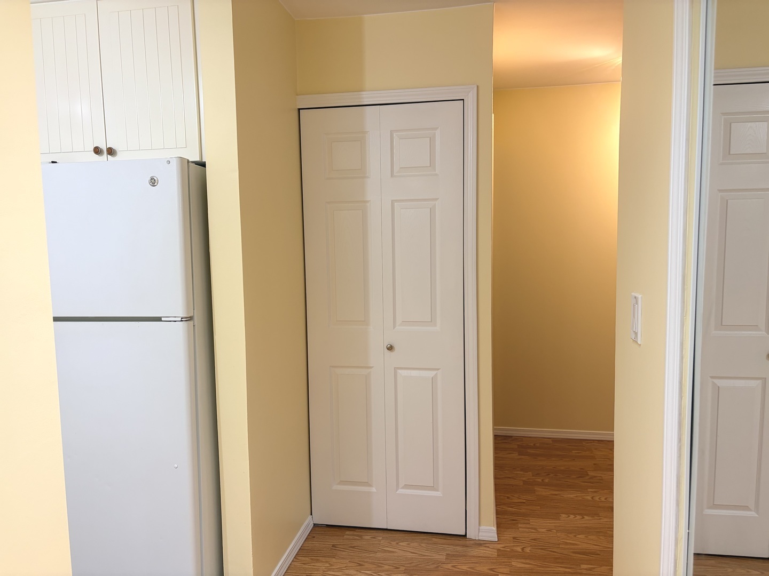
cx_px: 384
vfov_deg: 53.1
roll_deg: +0.9
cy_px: 288
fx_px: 578
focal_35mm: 26
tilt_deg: -5.6
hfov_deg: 67.3
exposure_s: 1/60
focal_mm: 5.96
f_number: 1.6
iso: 80
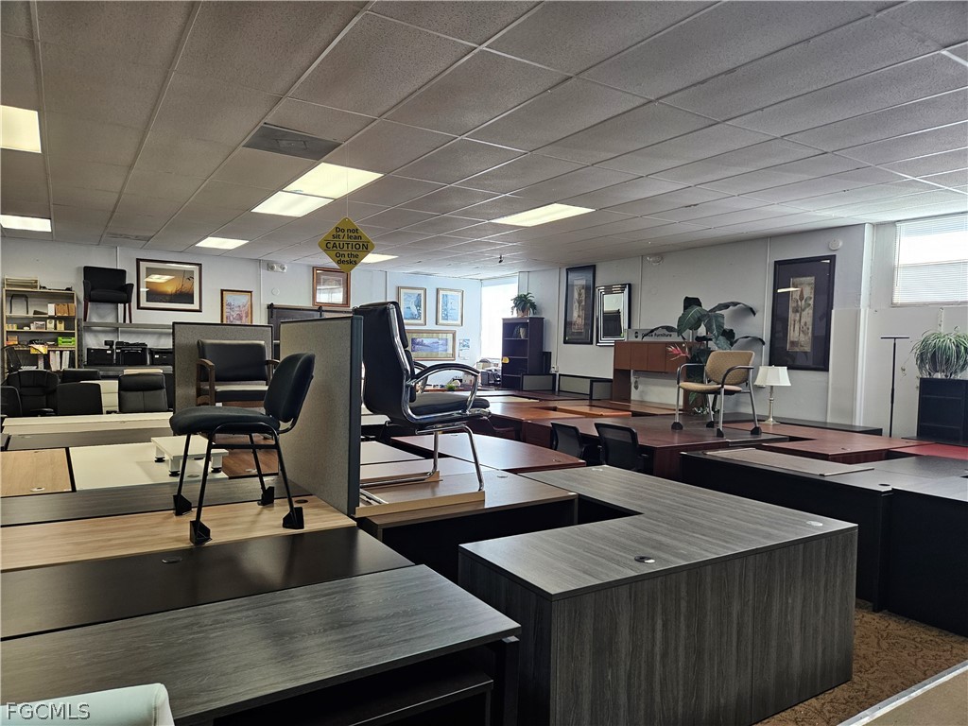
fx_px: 643
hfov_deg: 73.9
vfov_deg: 58.9
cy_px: 363
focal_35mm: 23
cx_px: 484
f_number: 1.8
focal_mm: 5.4
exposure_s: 1/120
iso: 160
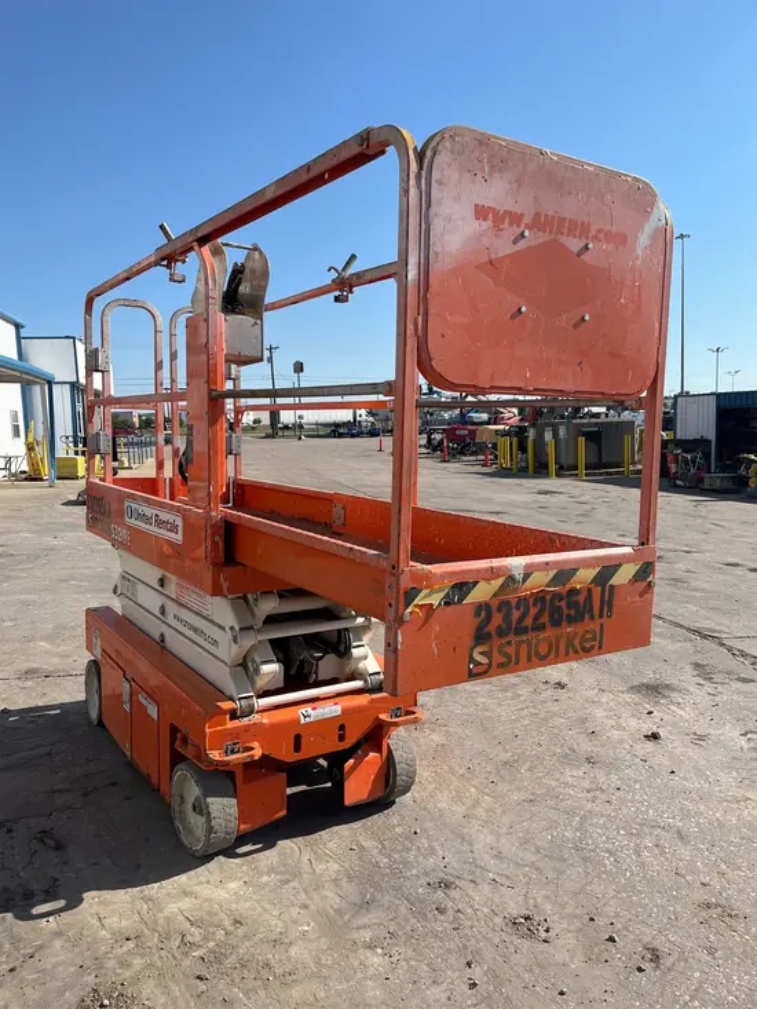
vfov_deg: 67.3
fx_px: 758
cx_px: 378
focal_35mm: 26
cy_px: 504
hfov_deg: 53.1
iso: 50
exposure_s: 1/3623
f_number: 1.6
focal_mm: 5.1
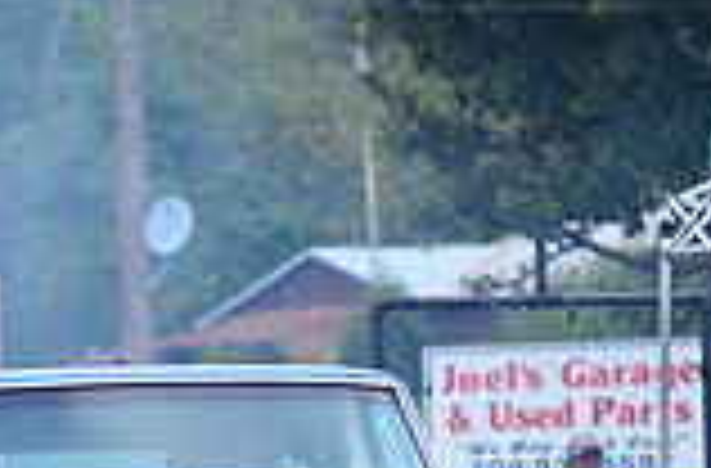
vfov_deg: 2.4
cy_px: 670
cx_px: 572
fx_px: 11075
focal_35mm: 563
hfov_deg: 3.7
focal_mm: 102
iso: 1000
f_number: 4.5
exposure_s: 1/320
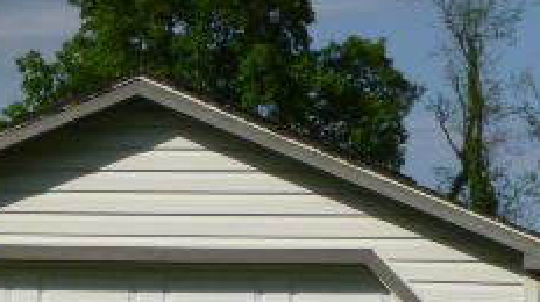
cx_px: 228
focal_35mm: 259
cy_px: 439
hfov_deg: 8.3
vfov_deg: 4.6
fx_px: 3705
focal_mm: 15.3
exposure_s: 1/1000
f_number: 5
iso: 100
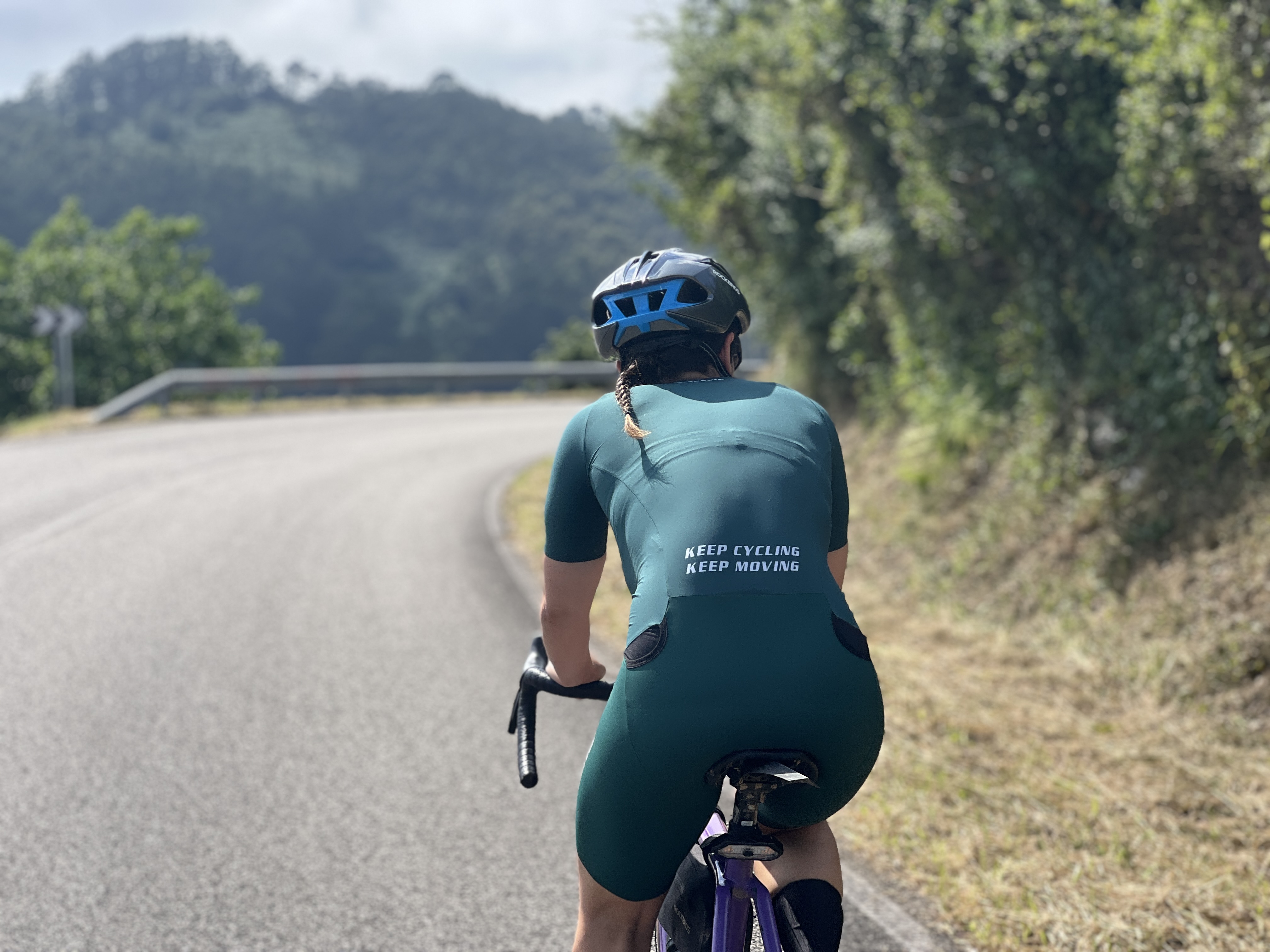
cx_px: 635
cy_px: 476
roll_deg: -2.7
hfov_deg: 25.3
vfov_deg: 19.1
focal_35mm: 77
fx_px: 2825
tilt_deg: +3.0
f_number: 2.8
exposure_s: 1/494
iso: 32
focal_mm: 9
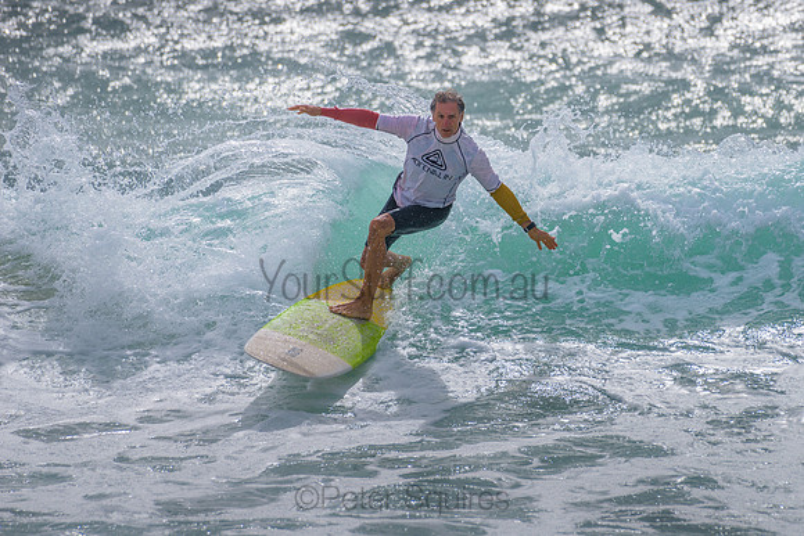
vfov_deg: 2.2
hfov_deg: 3.4
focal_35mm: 613
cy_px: 280
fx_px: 13694
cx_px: 491
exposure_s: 1/2000
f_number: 6.3
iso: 64
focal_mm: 500
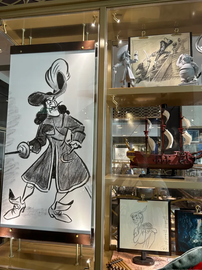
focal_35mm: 26
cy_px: 135
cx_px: 101
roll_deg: -1.8
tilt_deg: +6.9
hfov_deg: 53.1
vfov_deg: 67.3
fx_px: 202
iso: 125
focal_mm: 5.7
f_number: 1.5
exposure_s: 1/120
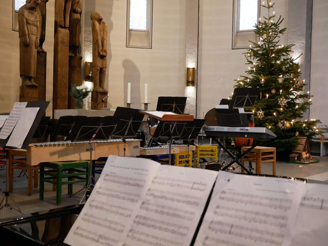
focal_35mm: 40
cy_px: 123
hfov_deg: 46.8
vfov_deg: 36.0
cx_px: 164
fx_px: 379
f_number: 4.1
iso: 3200
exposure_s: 1/50
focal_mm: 20
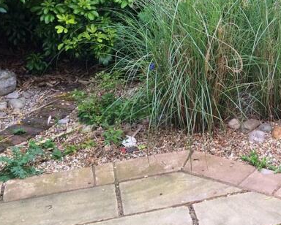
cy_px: -21
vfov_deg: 18.9
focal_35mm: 78
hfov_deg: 22.7
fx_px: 649
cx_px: 324
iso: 40
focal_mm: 4.12
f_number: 2.2
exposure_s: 1/120
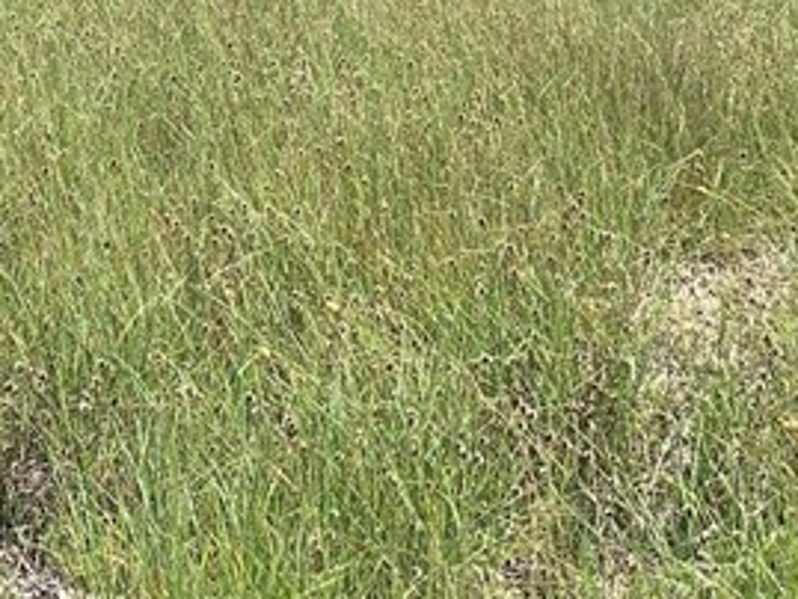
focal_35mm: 99
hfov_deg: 18.6
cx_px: -202
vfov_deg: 13.4
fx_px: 2283
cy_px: -501
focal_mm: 4.25
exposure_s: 1/2833
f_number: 1.8
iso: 25
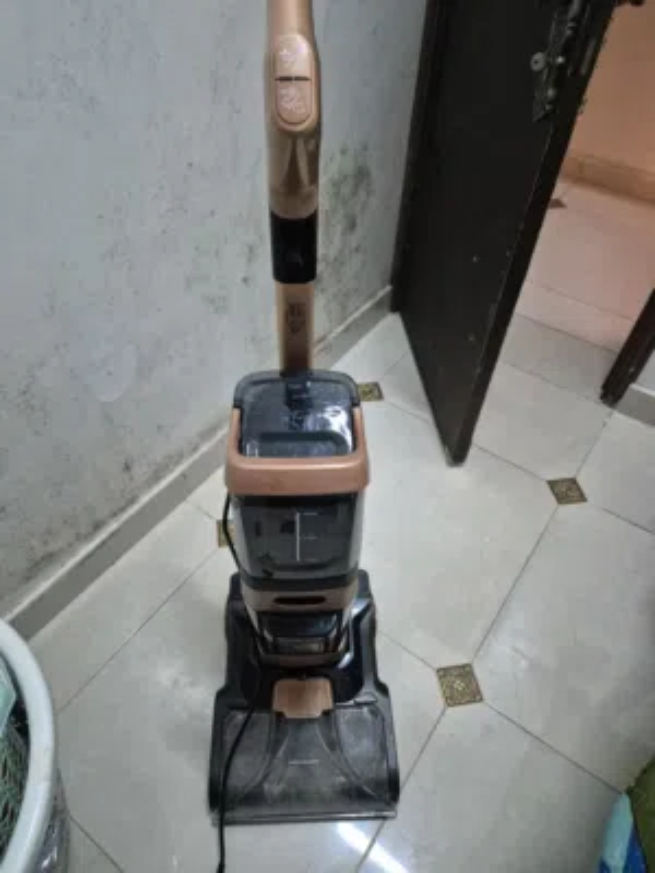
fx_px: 580
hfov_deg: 58.9
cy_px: 436
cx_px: 328
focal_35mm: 23
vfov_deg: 73.9
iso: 1600
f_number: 1.8
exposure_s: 1/100
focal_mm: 5.4
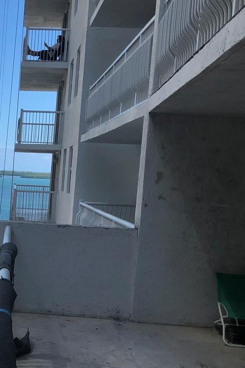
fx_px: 612
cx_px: -68
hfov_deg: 20.7
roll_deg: -2.5
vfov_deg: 33.3
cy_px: 227
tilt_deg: -4.6
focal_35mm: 60
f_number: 1.8
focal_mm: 3.99
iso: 20
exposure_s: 1/1799
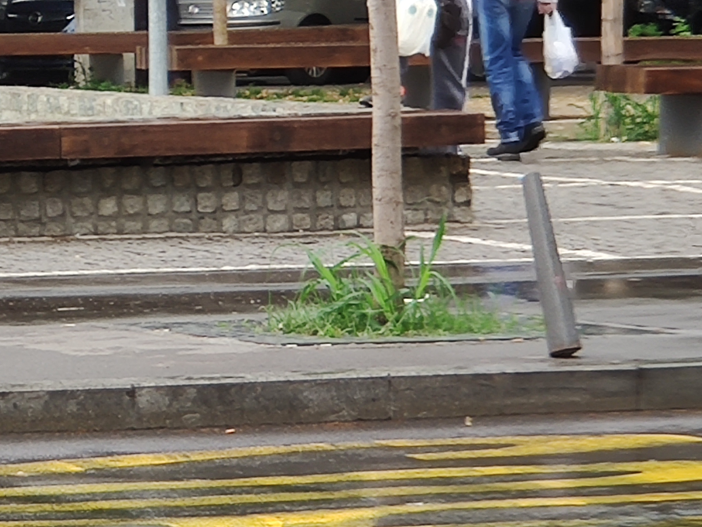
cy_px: -4
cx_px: -172
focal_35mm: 316
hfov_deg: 6.2
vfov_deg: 4.7
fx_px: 6409
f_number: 2.2
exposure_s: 1/100
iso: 104
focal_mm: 6.22
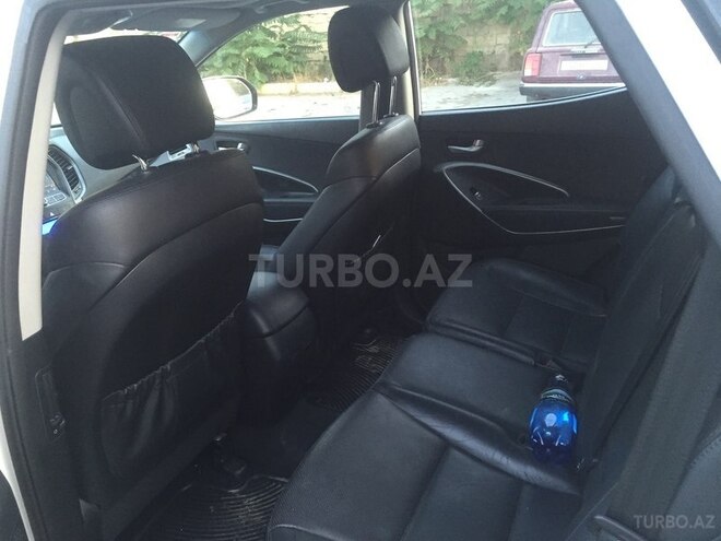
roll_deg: +4.4
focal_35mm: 29
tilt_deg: -19.7
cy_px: 270
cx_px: 360
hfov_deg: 61.7
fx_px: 604
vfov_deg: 48.2
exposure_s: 1/33
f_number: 2.2
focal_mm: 4.15
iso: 200
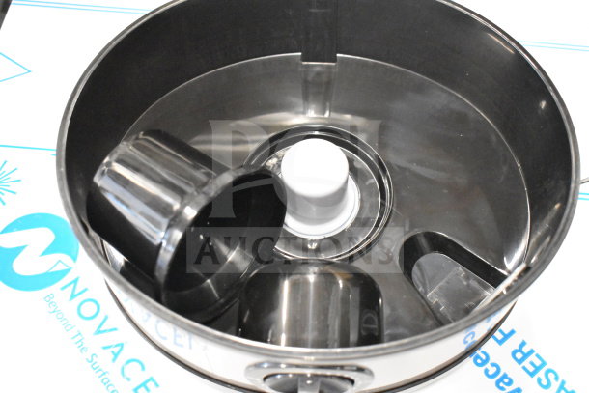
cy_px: 196
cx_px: 294
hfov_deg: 46.4
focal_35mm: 42
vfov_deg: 31.9
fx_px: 687
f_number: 4.2
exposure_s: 1/50
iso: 14400
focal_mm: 28
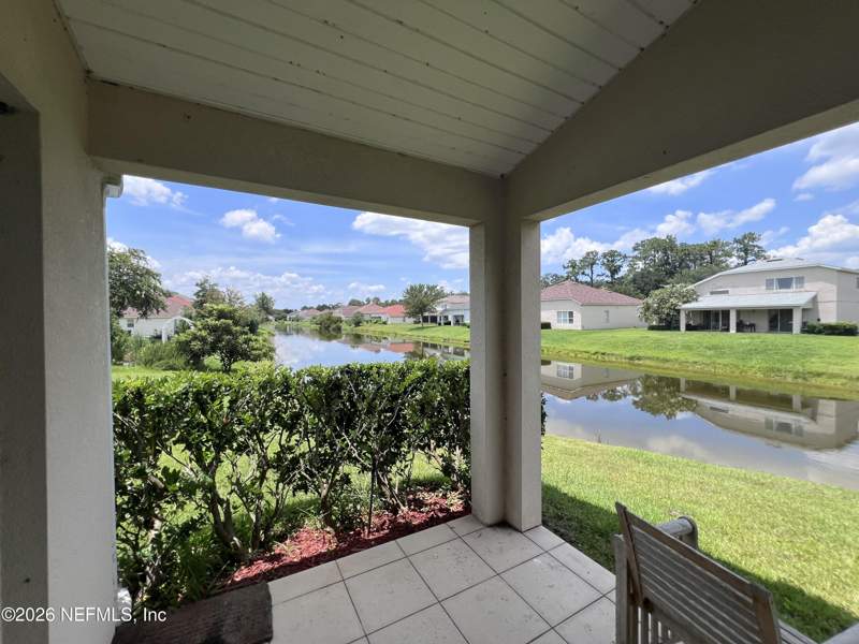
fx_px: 323
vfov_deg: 89.9
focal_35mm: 13
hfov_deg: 106.2
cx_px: 430
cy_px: 322
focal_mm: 1.57
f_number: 1.8
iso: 32
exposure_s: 1/1698
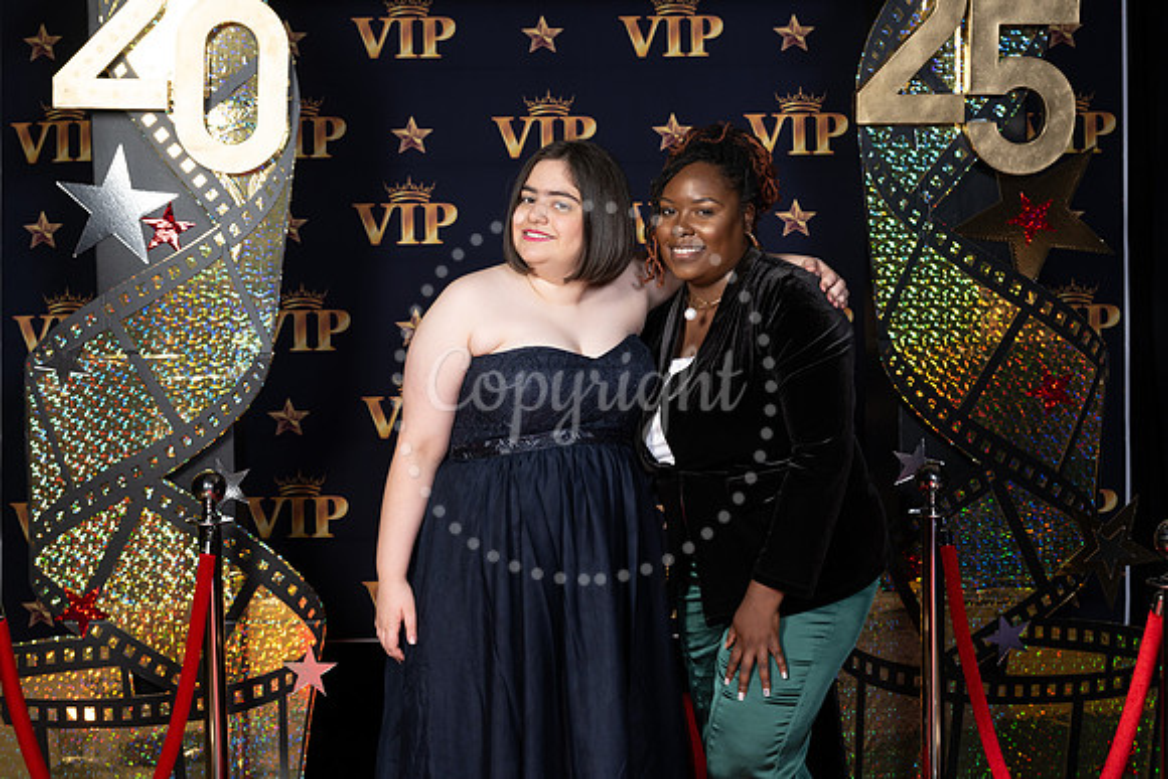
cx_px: 584
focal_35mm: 58
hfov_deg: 34.5
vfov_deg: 23.4
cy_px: 390
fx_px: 1882
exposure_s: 1/80
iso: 400
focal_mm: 58
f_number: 8
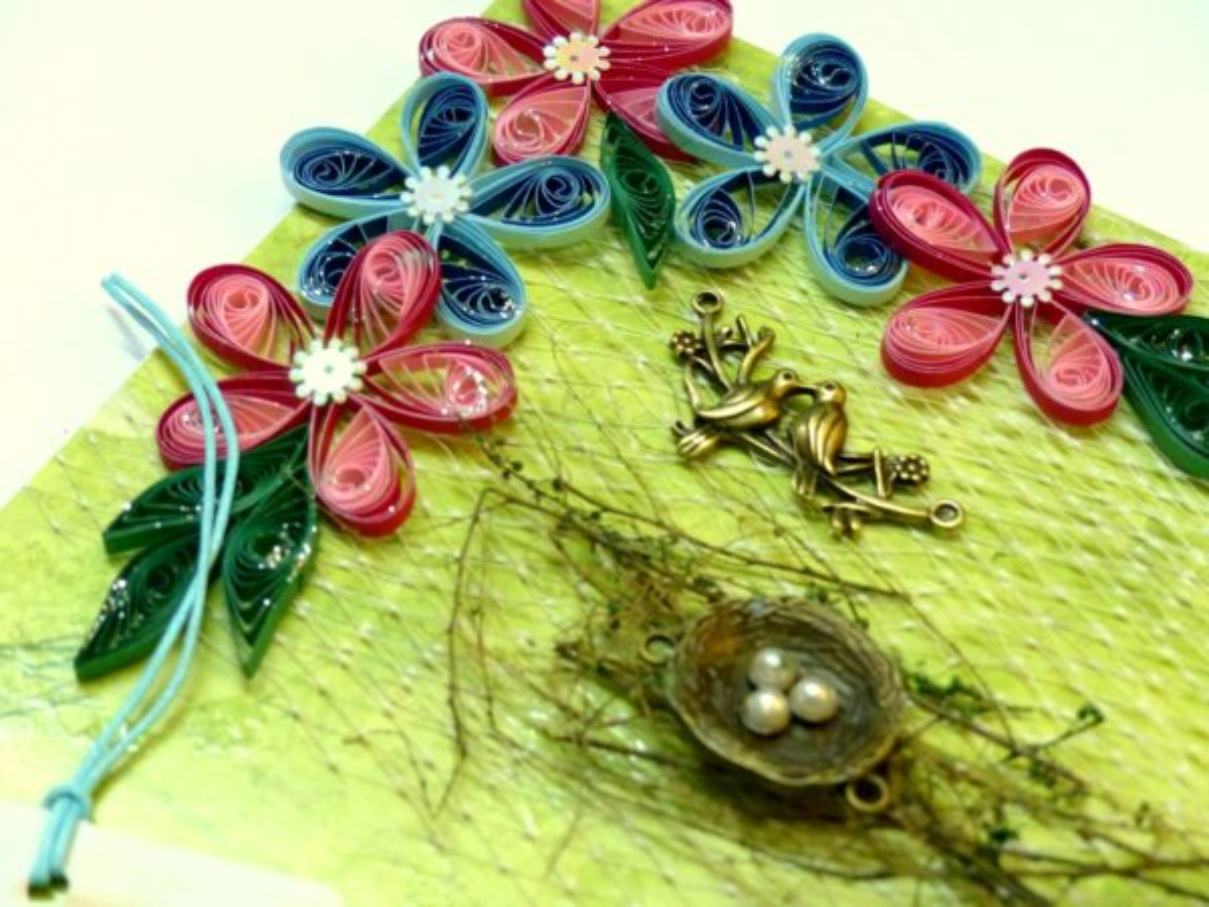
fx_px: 2130
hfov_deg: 31.7
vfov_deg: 24.0
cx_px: 604
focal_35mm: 61
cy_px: 454
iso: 400
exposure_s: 1/50
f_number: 3.2
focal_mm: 10.9
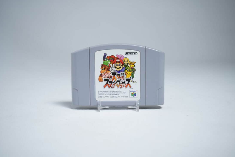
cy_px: 74
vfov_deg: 31.2
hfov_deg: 45.4
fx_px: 281
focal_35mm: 43
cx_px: 118
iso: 400
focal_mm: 39
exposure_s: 1/40
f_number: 4
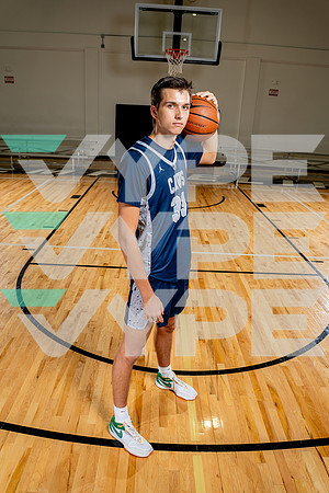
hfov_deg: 47.9
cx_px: 164
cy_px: 246
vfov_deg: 67.4
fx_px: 370
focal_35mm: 27
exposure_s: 1/250
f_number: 5.6
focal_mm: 27
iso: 200
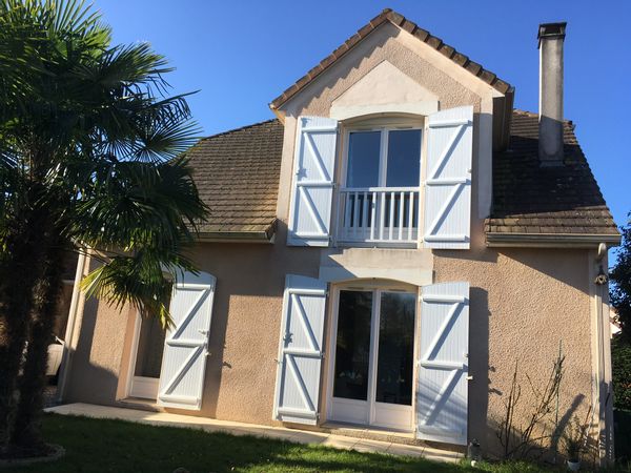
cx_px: 316
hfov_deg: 61.7
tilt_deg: +10.7
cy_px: 236
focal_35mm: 29
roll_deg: -4.6
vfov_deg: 48.2
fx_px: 529
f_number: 2.2
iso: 25
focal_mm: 4.15
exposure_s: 1/986
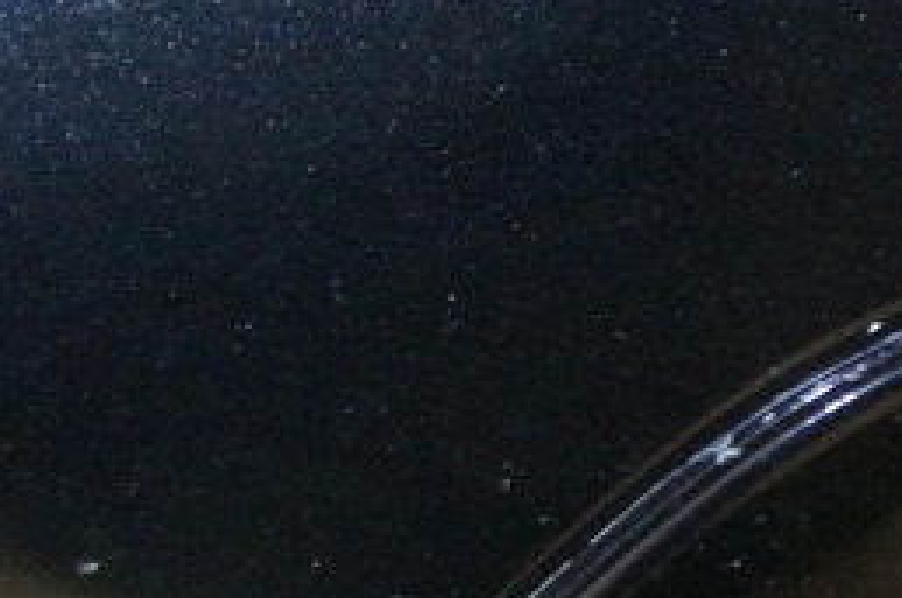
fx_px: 8203
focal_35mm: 328
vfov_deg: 4.2
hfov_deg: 6.2
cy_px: -49
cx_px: -671
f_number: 5.6
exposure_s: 1/100
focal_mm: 55
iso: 2500
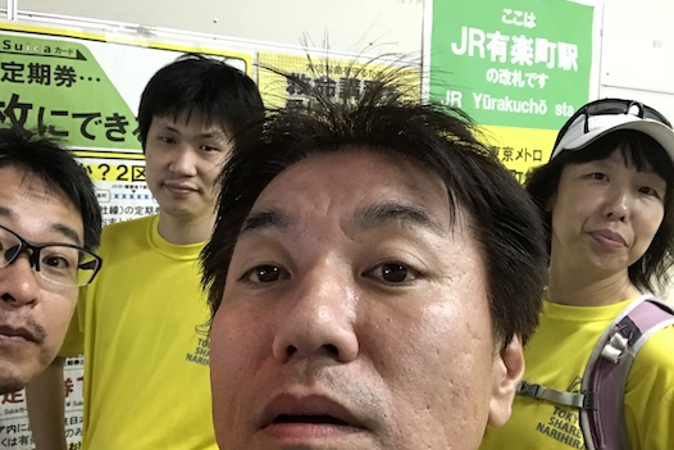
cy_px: 221
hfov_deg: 50.7
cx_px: 328
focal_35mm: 38
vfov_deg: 35.1
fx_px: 712
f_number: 2.2
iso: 250
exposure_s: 1/33
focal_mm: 2.87
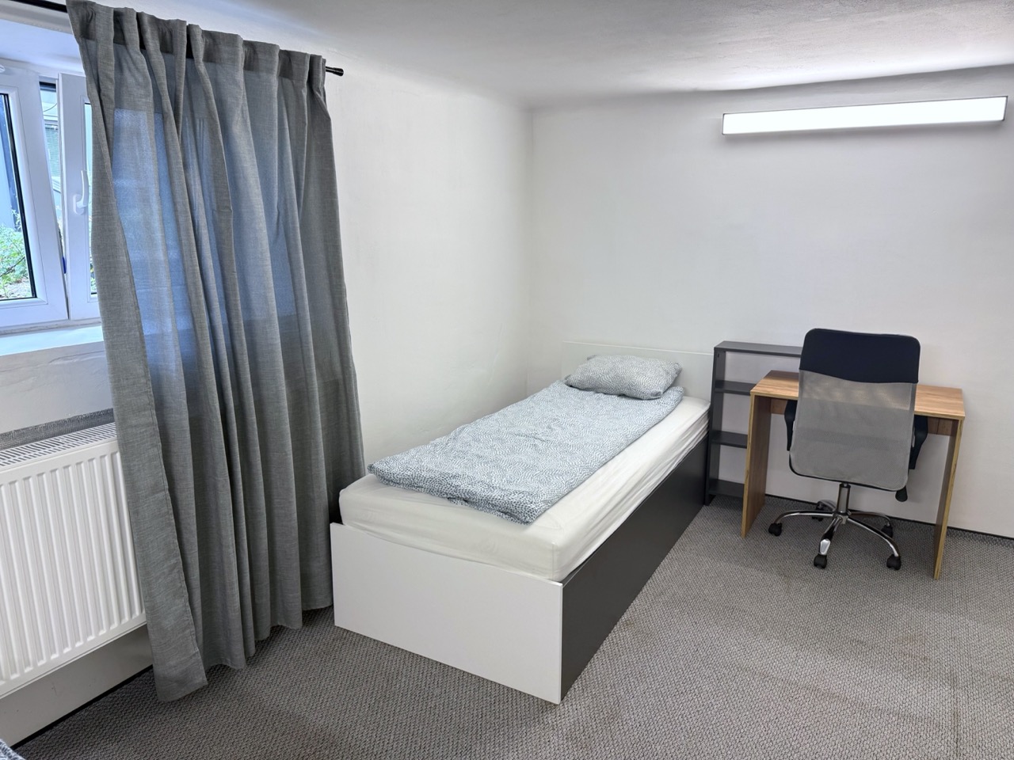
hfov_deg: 71.6
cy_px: 380
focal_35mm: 24
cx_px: 507
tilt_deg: -12.9
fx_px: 703
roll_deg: -0.5
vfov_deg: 56.8
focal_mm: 6.76
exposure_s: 1/100
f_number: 1.78
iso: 100
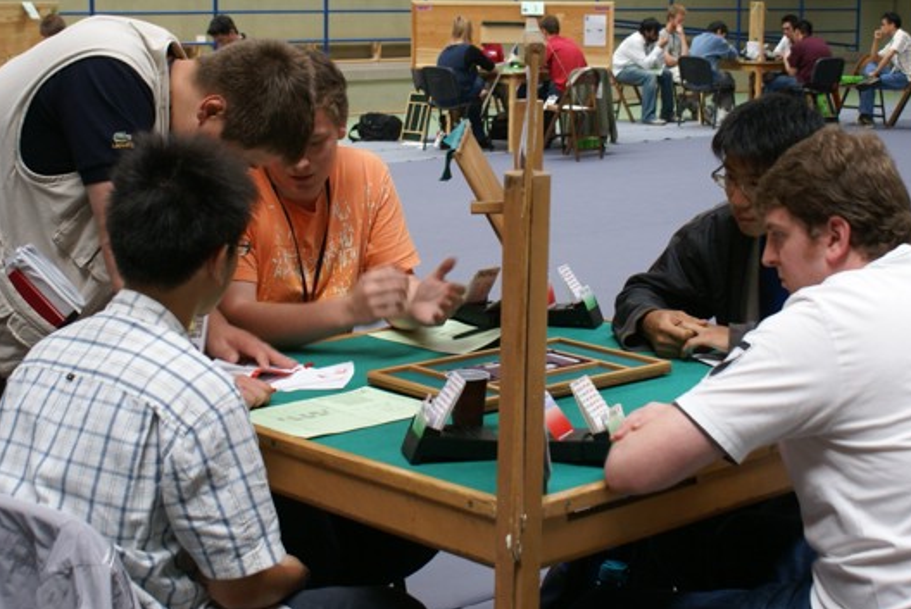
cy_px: 221
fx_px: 1764
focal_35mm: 70
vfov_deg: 19.5
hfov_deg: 29.0
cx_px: 461
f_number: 5.6
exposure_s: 1/40
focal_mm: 35
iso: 200
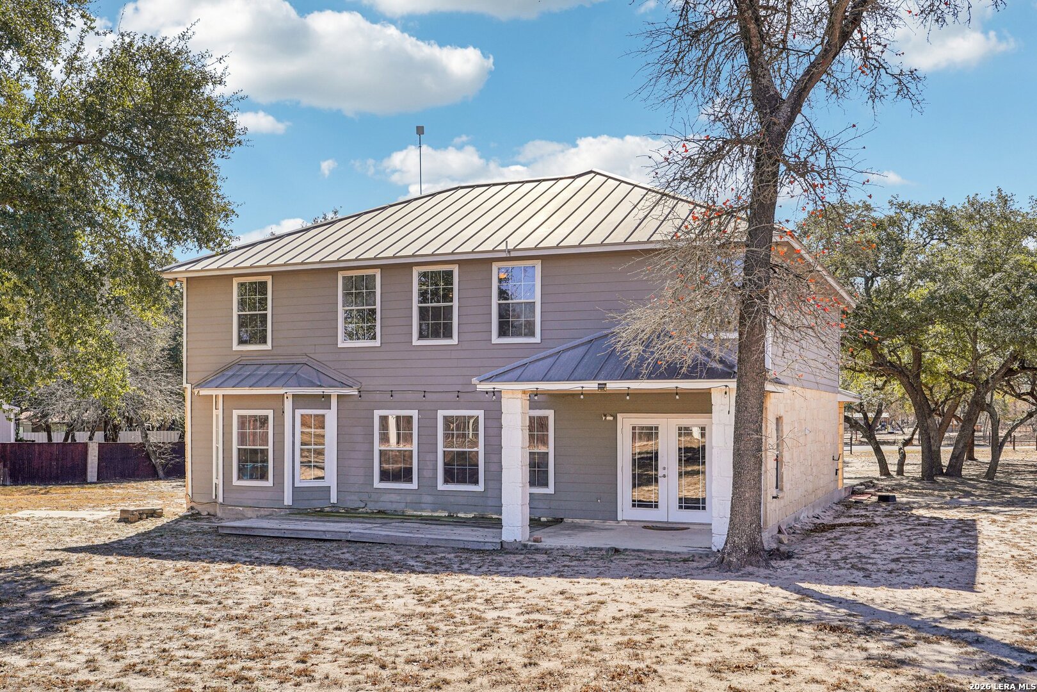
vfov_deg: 37.9
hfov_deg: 54.4
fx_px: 1008
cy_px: 346
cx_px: 518
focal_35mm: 35
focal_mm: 35
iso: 100
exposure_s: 1/320
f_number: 8
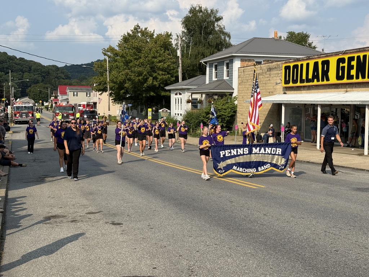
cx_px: 184
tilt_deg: -4.5
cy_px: 138
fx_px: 512
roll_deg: -0.6
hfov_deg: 39.7
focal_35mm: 48
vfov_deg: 30.3
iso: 64
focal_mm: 6.76
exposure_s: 1/4098
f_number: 1.78
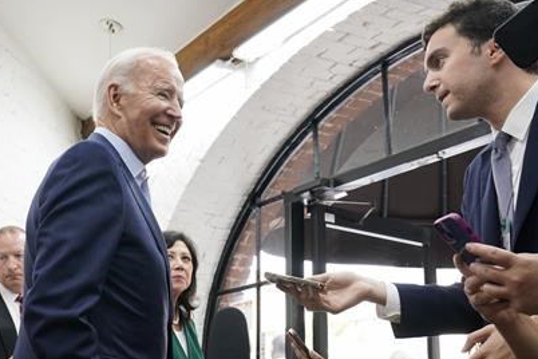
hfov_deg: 35.5
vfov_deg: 24.5
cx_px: 139
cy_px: 230
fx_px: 822
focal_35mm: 55
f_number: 5.6
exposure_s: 1/160
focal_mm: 34
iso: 1600
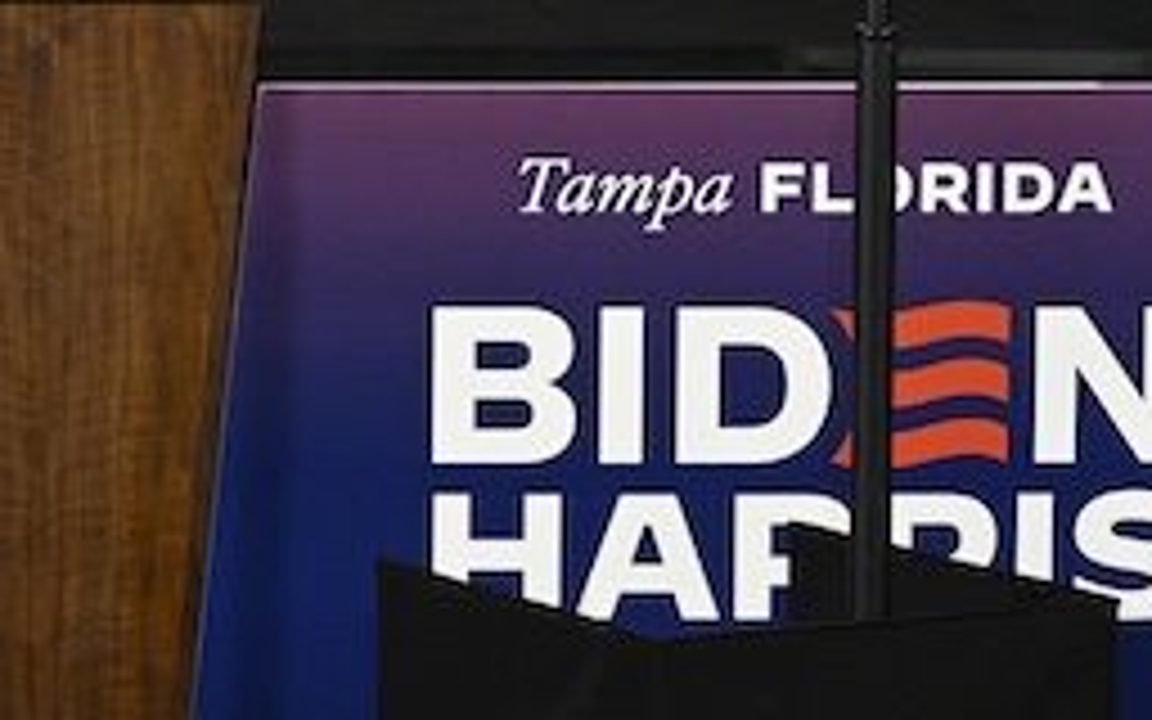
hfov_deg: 5.5
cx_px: -81
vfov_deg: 3.4
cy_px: -731
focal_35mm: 383
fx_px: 12025
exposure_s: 1/250
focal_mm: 94
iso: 2500
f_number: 4
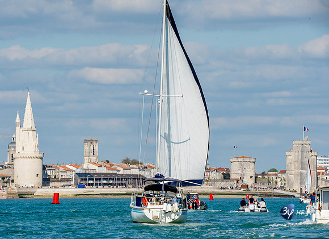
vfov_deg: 5.1
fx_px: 2689
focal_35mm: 286
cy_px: 120
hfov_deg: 7.0
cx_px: 153
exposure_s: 1/800
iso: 400
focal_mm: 270
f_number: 14
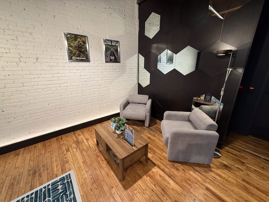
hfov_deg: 102.1
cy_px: 101
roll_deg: +0.3
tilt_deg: -16.9
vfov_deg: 85.7
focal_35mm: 14
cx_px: 134
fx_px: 109
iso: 200
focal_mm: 2.22
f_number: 2.2
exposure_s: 1/60
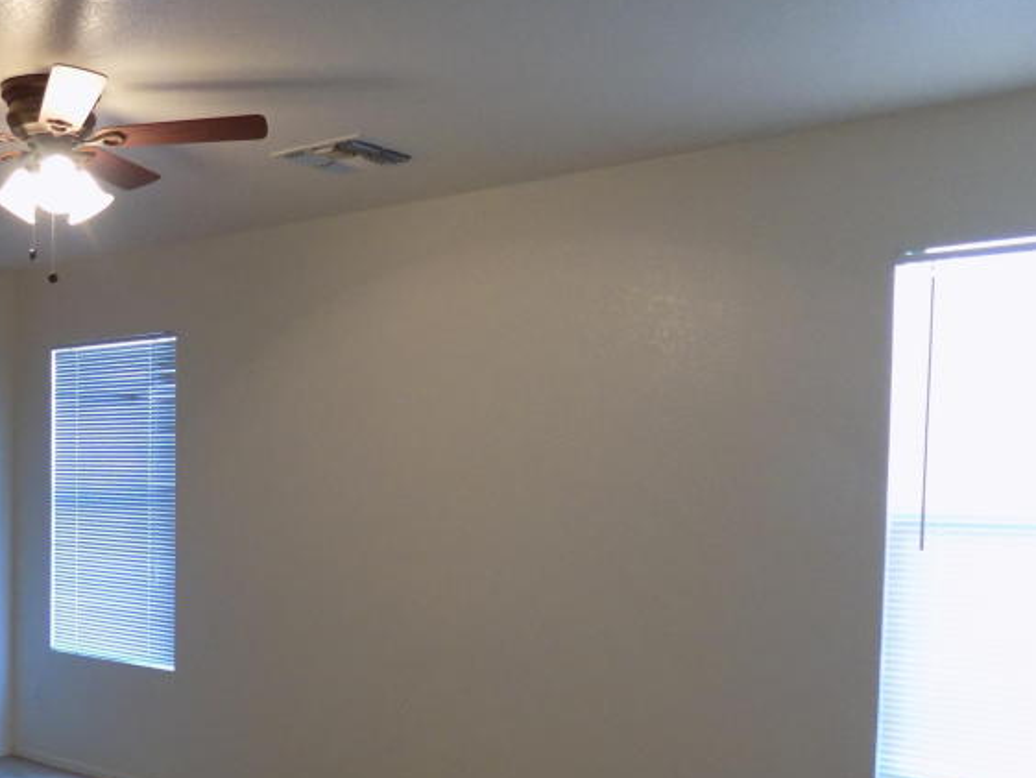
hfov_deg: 42.5
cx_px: 190
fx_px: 1257
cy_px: 551
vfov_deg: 33.9
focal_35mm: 42
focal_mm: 4
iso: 250
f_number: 3.1
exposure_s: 1/30
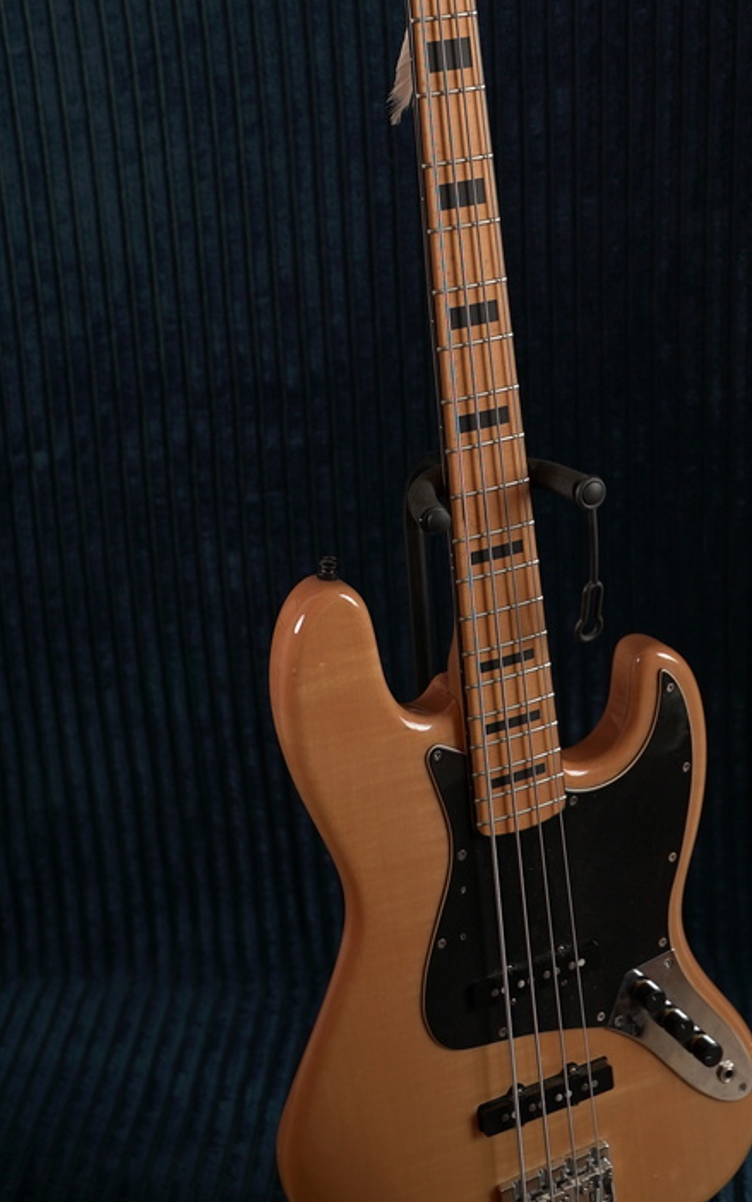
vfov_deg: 32.8
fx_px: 1999
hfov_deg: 21.1
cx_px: 562
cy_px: 291
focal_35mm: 61
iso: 400
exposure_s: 1/60
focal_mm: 35
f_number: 2.8
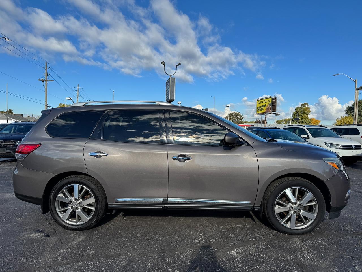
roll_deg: -1.3
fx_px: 251
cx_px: 181
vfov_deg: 56.8
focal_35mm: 24
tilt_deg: -2.3
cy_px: 136
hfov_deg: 71.6
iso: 80
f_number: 1.78
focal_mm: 6.76
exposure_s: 1/4310
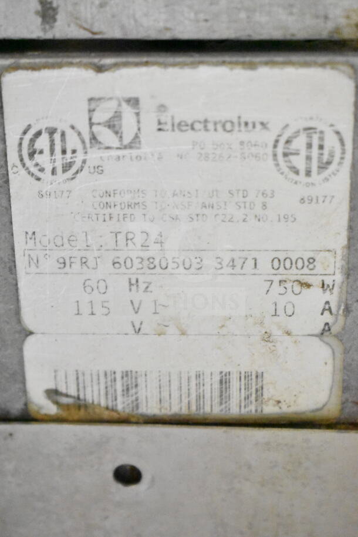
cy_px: 268
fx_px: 1118
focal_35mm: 75
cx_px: 179
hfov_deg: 18.2
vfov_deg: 27.0
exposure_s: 1/80
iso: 20000
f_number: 5.6
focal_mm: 50
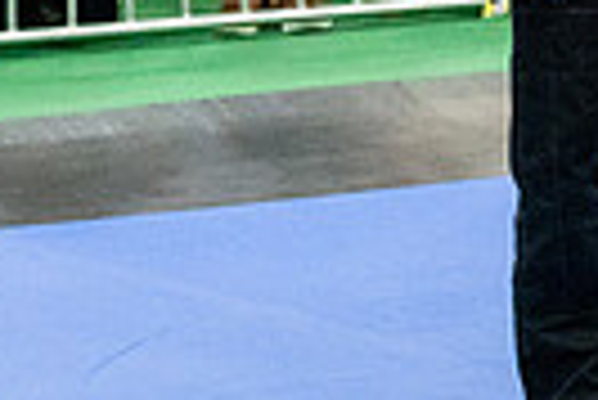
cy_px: -344
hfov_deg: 6.2
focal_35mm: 327
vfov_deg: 4.2
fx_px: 5438
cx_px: 1021
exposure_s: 1/400
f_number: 4.5
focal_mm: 50
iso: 6400
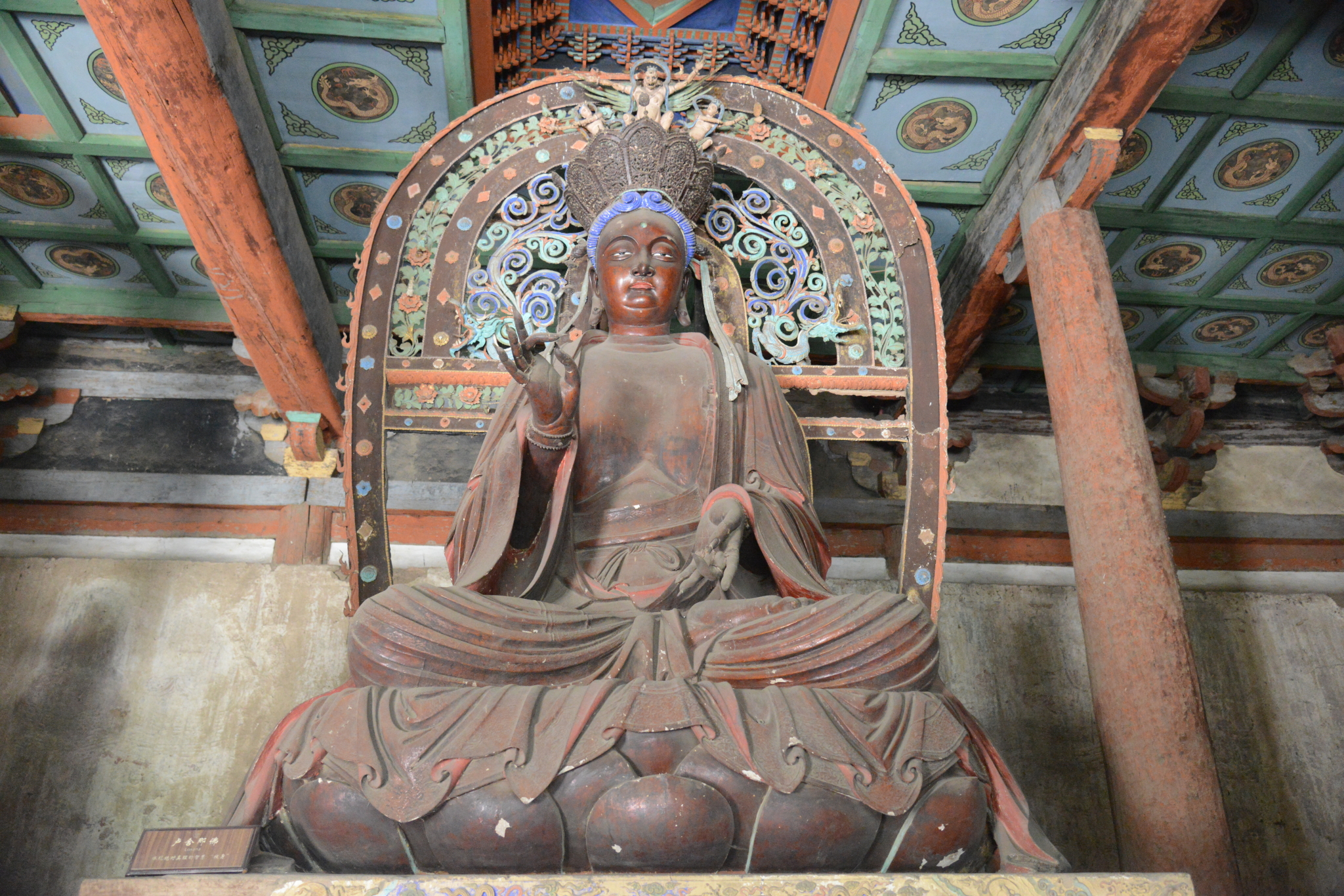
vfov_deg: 43.6
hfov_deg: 61.9
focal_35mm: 30
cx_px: 672
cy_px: 448
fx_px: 1120
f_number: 4
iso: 6400
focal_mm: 30
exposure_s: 1/40
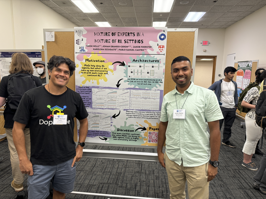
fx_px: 184
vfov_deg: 56.8
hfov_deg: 71.6
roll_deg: -0.2
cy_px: 100
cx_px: 133
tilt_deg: -8.2
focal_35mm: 24
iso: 200
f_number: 1.78
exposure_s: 1/54
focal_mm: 6.86
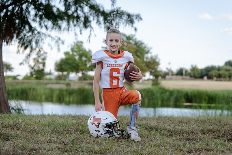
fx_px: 457
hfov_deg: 28.5
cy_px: 78
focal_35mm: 71
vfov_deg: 19.2
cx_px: 116
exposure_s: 1/320
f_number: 3.2
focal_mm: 70
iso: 125
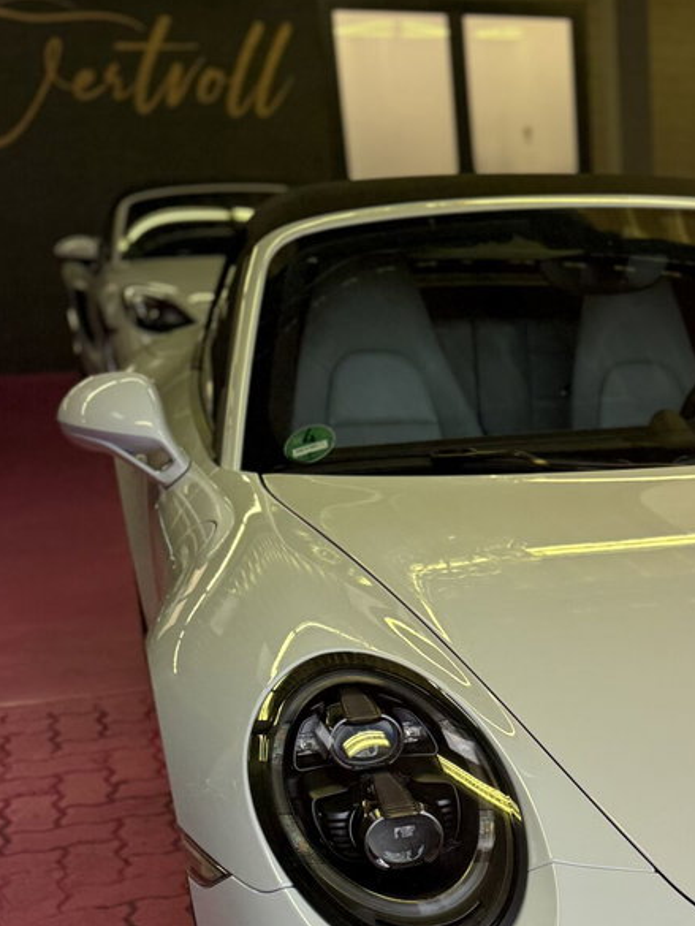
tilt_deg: -22.4
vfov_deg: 32.6
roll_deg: -0.3
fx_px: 1499
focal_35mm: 56
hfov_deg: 24.2
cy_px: 832
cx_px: 780
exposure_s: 1/127
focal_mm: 6.76
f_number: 1.78
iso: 50
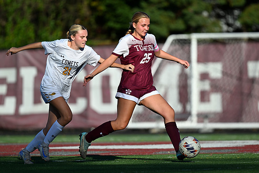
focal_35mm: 500
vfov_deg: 2.8
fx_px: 3598
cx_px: 130
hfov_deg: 4.1
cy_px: 86
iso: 360
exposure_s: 1/2000
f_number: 5.6
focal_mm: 500
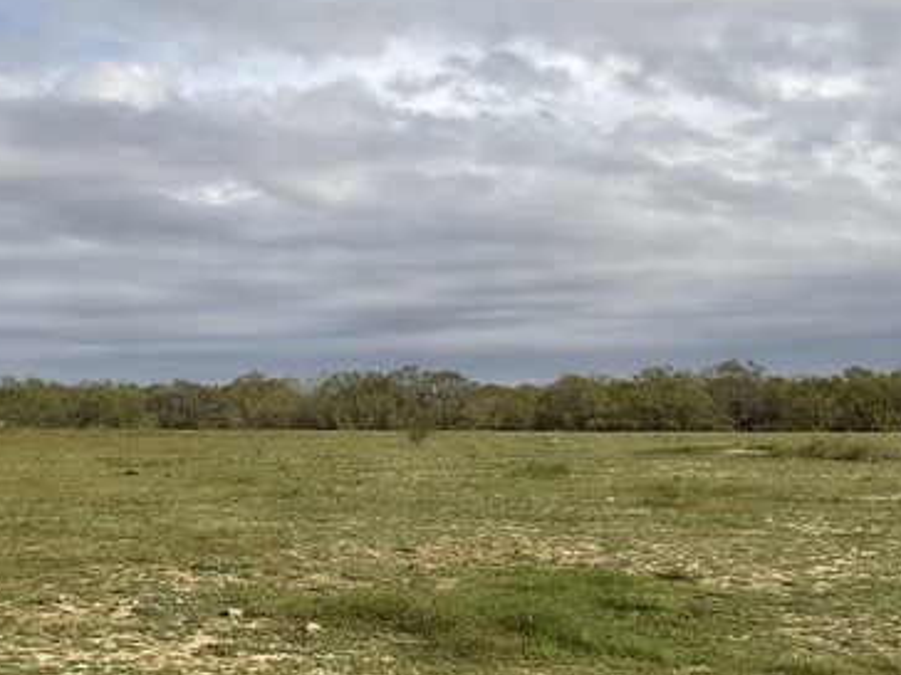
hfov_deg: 37.0
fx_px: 1327
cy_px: 457
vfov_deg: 28.4
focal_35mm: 51
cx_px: 277
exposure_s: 1/2427
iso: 20
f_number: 1.8
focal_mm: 3
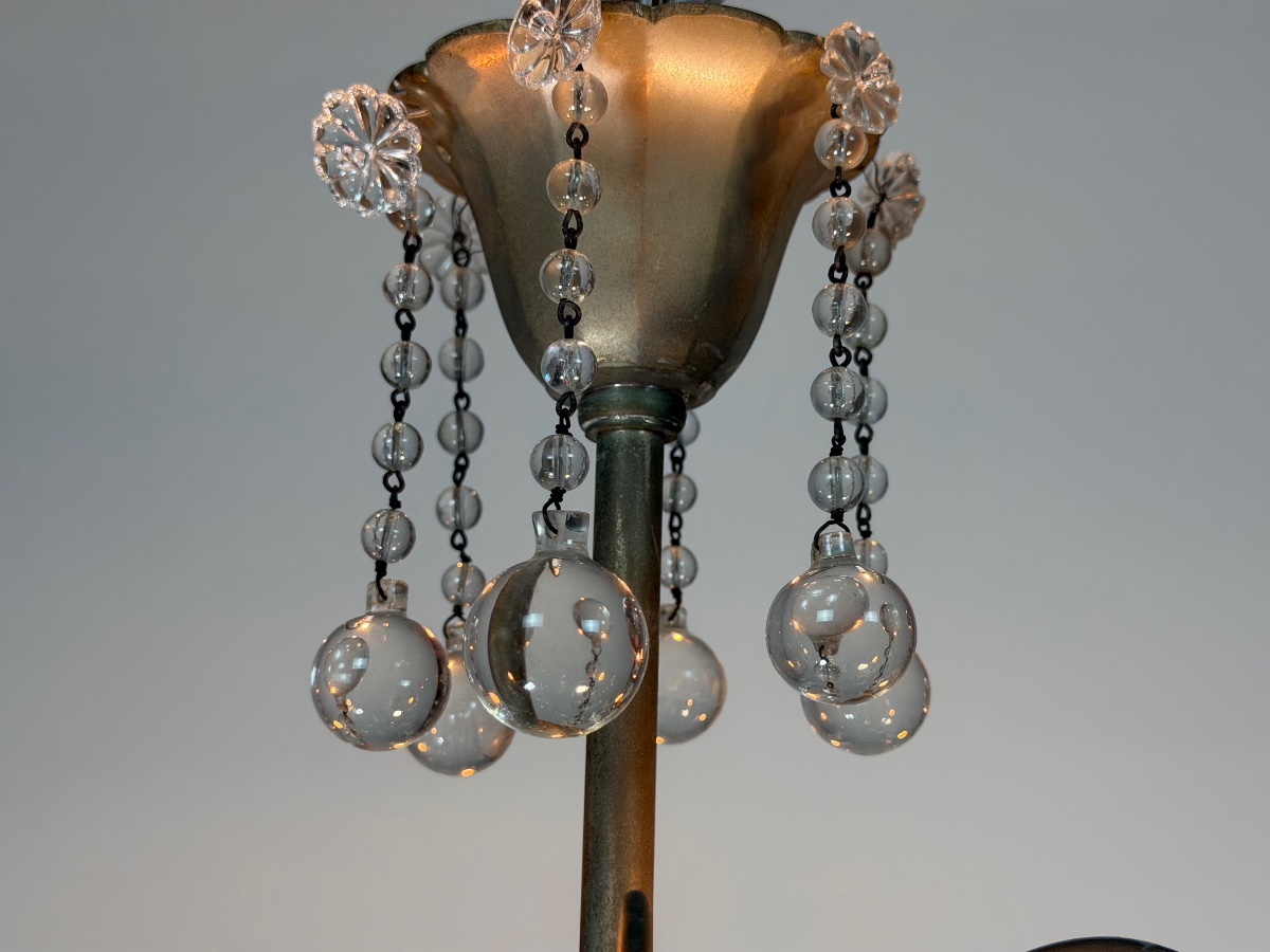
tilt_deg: +14.6
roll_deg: -1.6
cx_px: 635
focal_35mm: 48
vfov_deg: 30.3
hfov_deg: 39.7
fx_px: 1761
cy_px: 476
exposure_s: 1/100
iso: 100
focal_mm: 6.76
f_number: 1.78
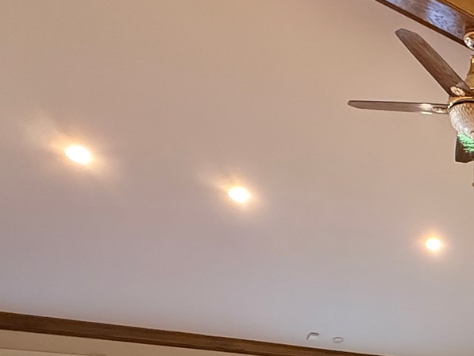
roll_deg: -0.3
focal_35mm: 48
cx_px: 658
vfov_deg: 25.9
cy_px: 464
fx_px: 657
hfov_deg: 29.4
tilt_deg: +0.0
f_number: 2.2
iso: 800
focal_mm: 2.22
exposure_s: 1/60
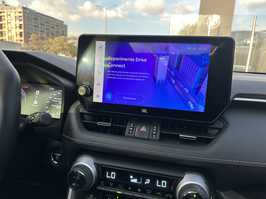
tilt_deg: -12.0
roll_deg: -4.5
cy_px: 100
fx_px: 184
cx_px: 133
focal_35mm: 24
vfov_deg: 56.8
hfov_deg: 71.6
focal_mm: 6.86
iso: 200
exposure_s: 1/109
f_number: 1.78
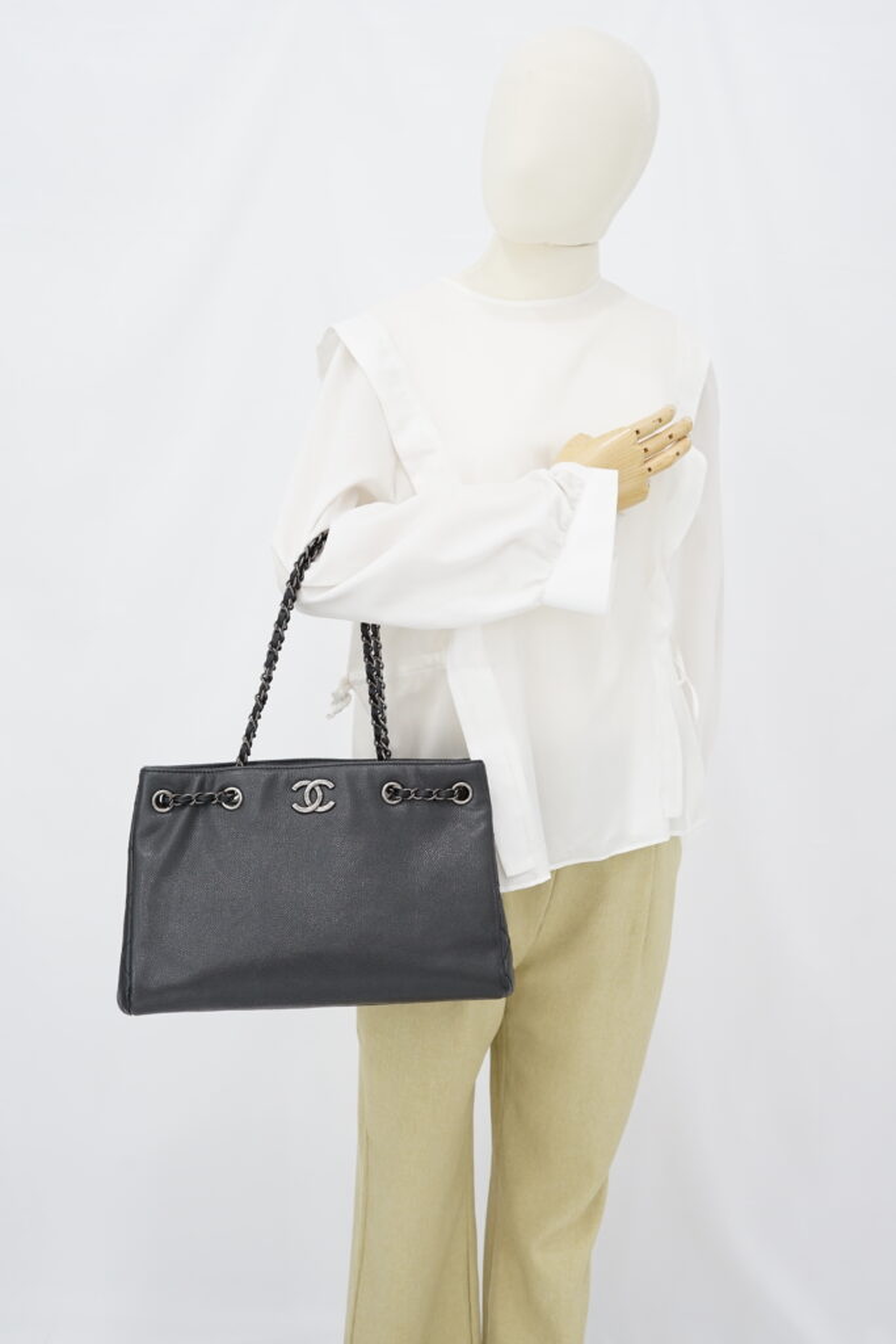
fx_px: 1866
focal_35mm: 50
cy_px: 672
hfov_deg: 27.0
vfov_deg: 39.6
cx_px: 448
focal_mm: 50
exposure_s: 1/8
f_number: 6.3
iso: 640
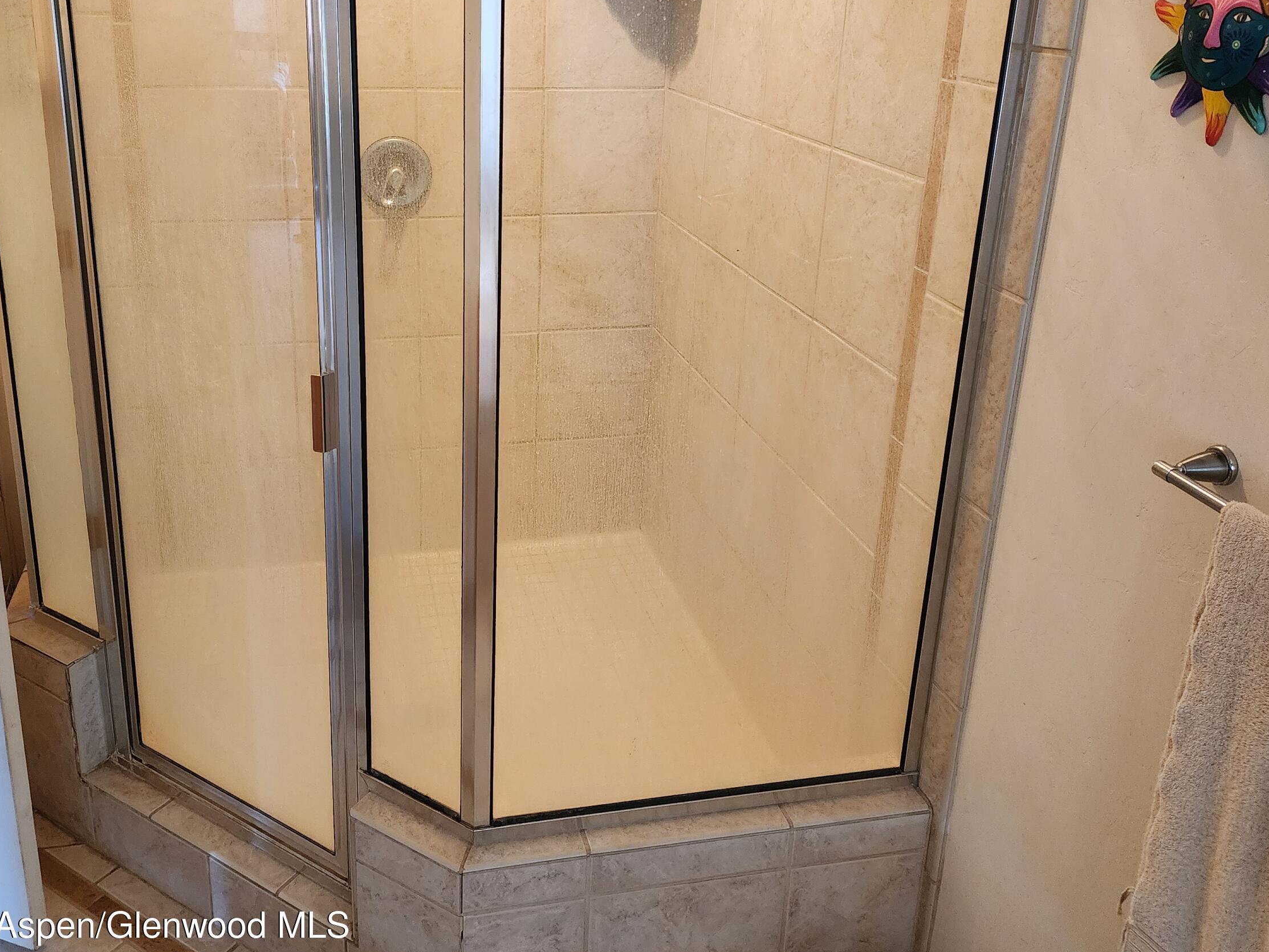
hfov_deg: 58.1
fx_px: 1136
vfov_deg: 45.0
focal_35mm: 31
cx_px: 540
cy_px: 342
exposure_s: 1/120
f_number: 1.8
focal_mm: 6.4
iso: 800
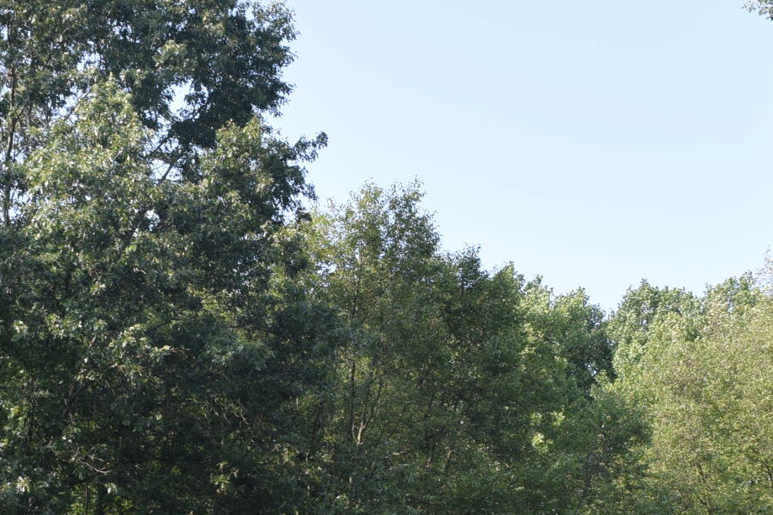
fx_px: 1890
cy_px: 707
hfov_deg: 23.1
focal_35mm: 88
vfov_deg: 14.7
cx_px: 373
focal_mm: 18
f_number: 5.6
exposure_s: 1/125
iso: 100
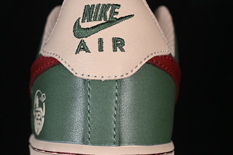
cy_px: 99
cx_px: 106
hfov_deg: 20.8
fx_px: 634
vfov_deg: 13.9
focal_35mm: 98
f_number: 7.1
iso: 160
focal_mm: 50
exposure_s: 1/80
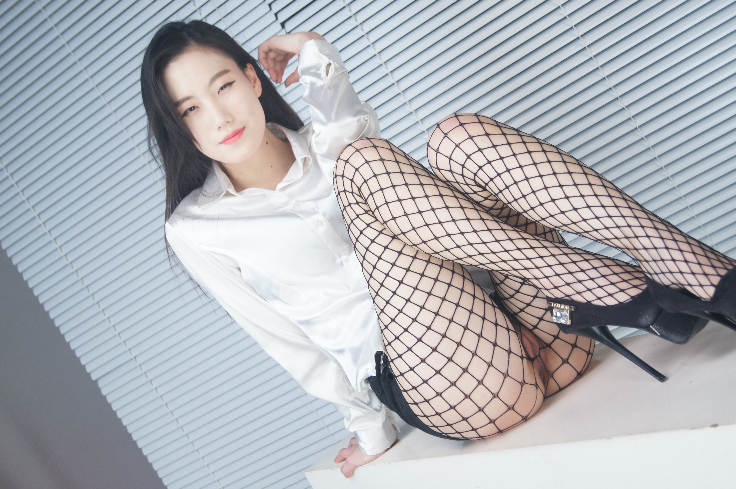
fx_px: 1379
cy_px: 244
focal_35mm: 68
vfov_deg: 20.1
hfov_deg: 29.9
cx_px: 368
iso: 800
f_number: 5.6
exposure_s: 1/160
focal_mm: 45
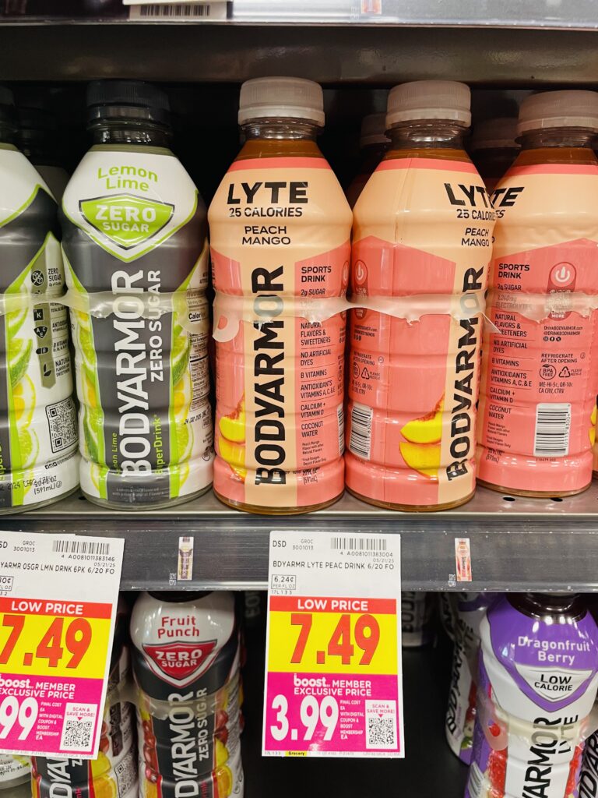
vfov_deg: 67.3
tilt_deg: -16.1
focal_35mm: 26
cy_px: 399
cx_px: 299
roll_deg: +0.3
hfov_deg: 53.1
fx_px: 599
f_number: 1.6
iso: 125
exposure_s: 1/60
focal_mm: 4.2
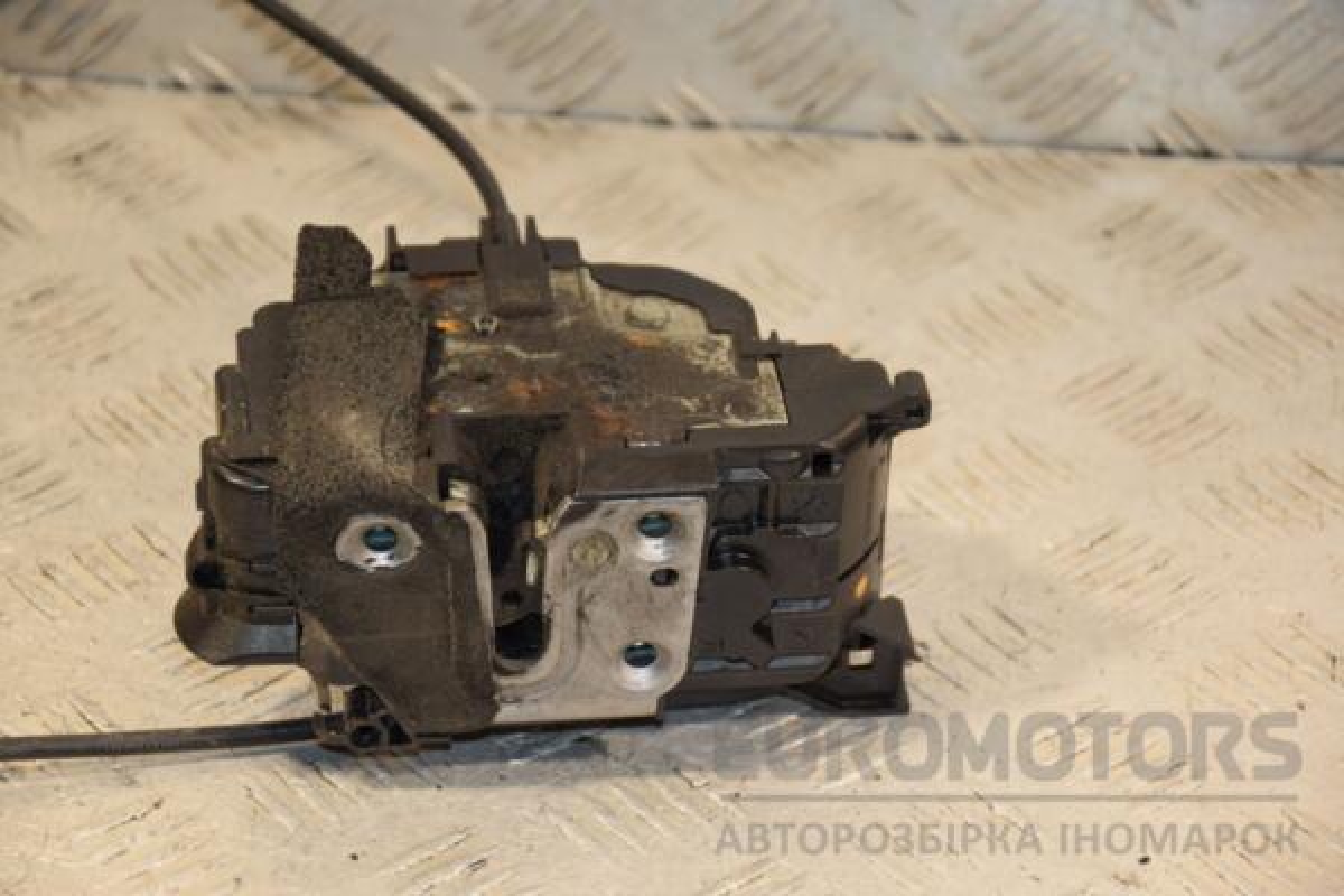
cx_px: 672
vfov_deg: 10.2
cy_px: 448
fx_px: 5040
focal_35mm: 135
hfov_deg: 15.2
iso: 800
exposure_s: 1/160
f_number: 5.6
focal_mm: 90
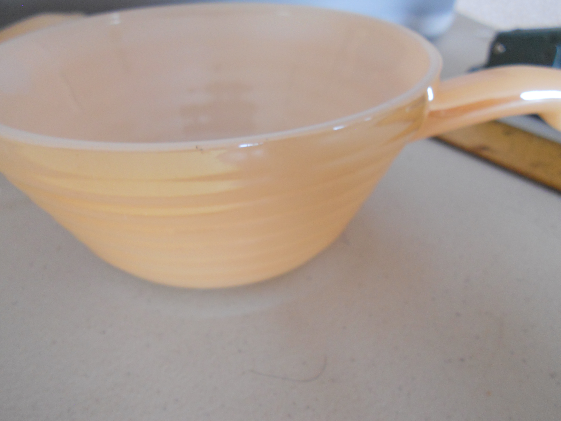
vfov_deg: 44.2
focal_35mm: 32
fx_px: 519
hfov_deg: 56.8
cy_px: 210
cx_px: 280
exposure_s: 1/30
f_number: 3.5
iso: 250
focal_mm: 5.8
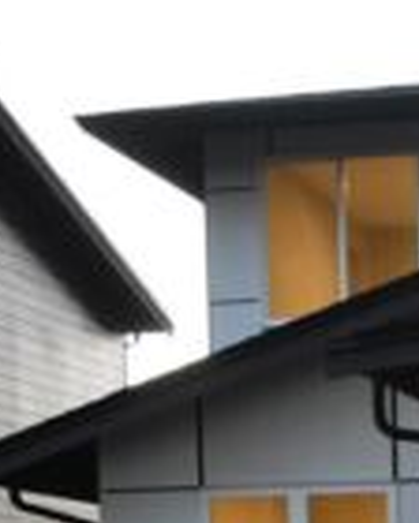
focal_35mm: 121
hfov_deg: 12.1
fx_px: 1876
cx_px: 658
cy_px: 919
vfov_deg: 14.2
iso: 2800
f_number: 3.5
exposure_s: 1/125
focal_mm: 20
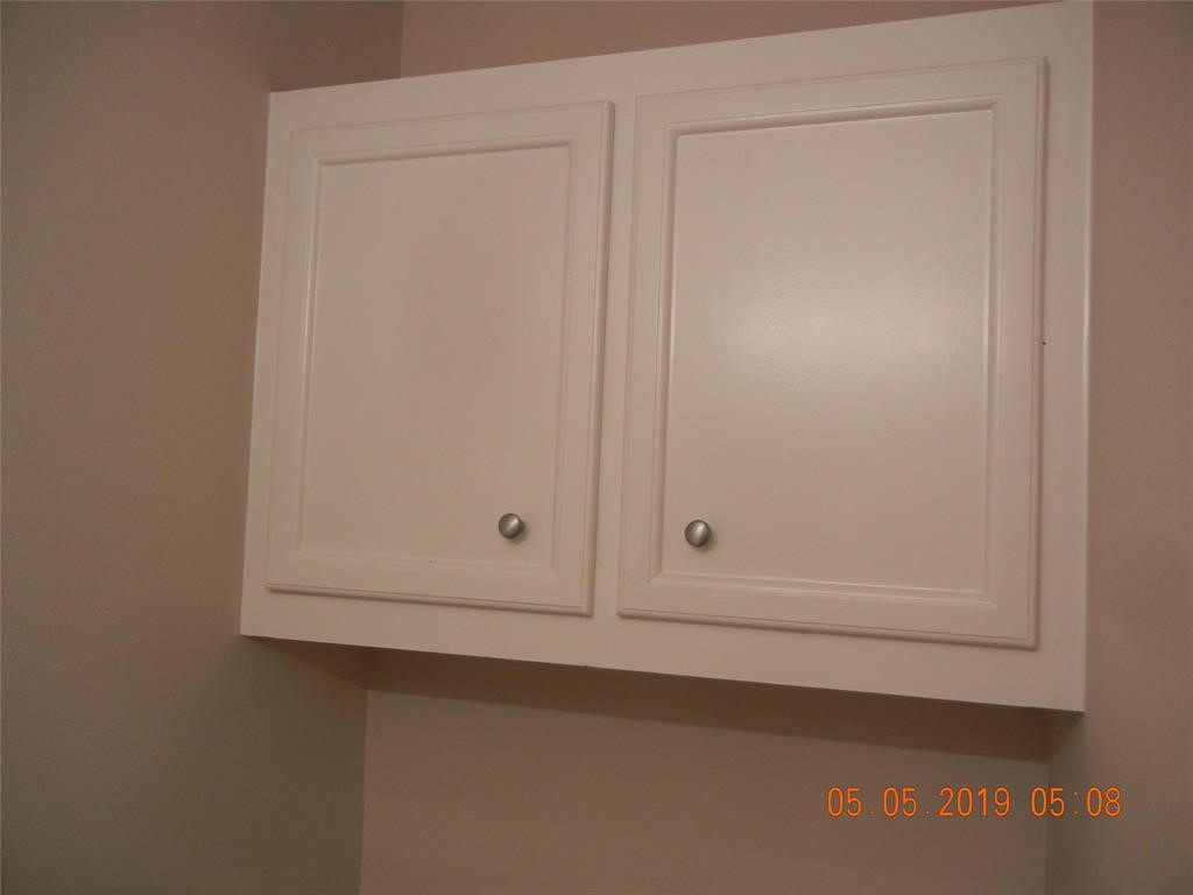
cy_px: 448
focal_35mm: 30
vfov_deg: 46.8
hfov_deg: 60.0
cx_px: 596
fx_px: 1034
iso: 311
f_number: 3.5
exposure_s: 1/30
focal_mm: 5.4
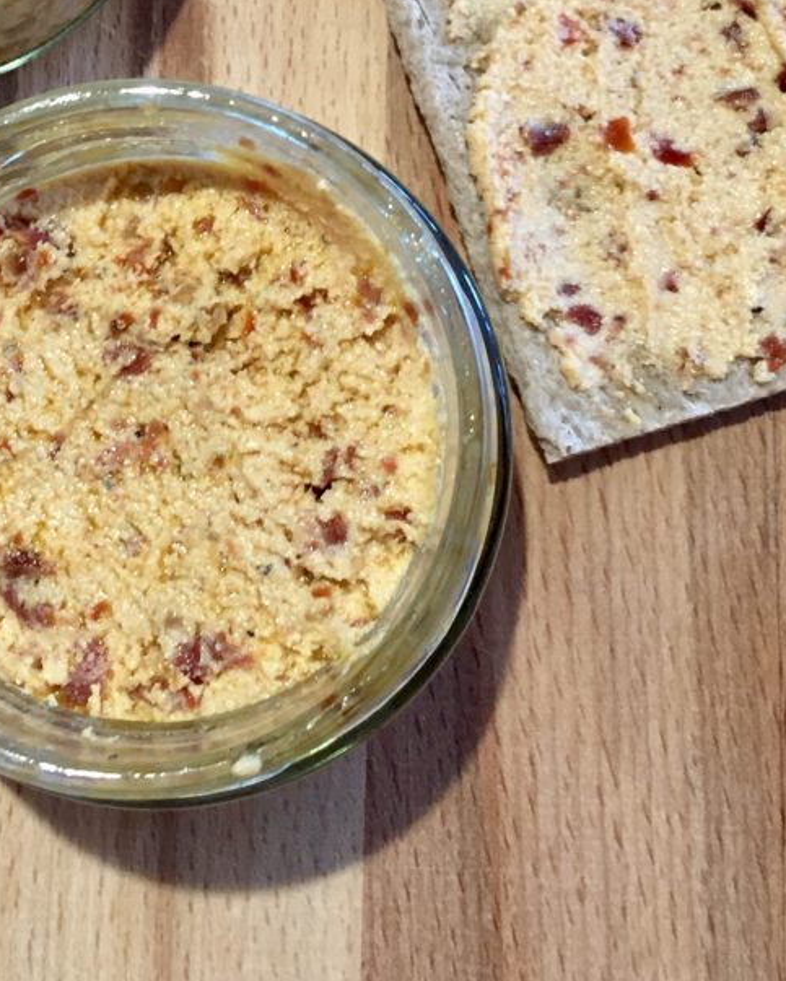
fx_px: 1772
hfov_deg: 24.8
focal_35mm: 61
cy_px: 88
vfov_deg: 29.6
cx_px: 227
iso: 125
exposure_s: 1/33
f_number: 2.2
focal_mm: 4.15
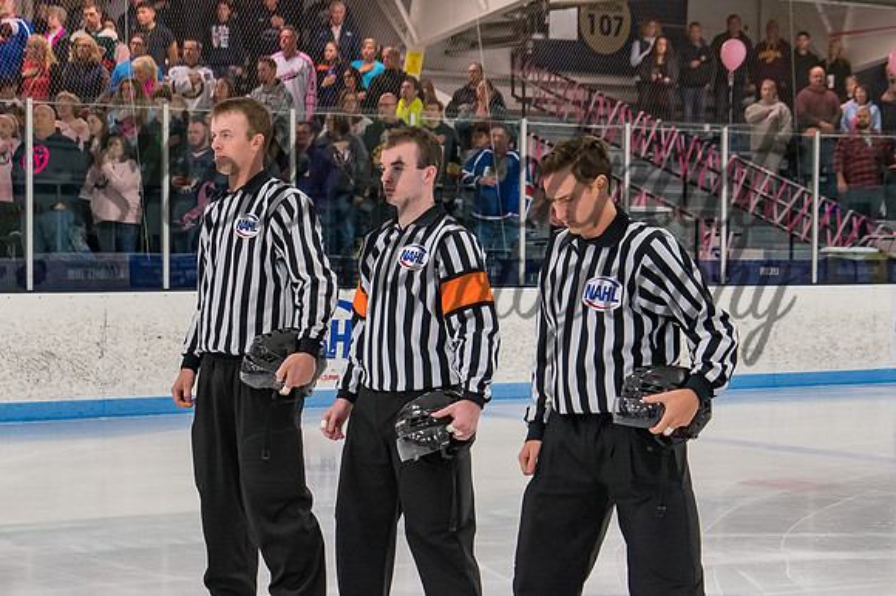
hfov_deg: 21.1
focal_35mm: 97
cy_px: 335
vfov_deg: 14.1
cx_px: 412
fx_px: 2403
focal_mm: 46
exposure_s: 1/250
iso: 1250
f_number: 4
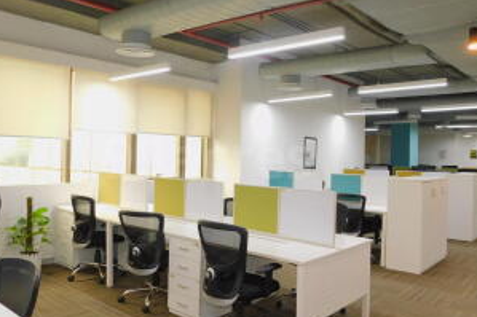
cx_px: 207
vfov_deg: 41.1
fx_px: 424
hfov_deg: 58.5
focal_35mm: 32
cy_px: 158
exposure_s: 1/30
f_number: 3
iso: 200
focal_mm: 4
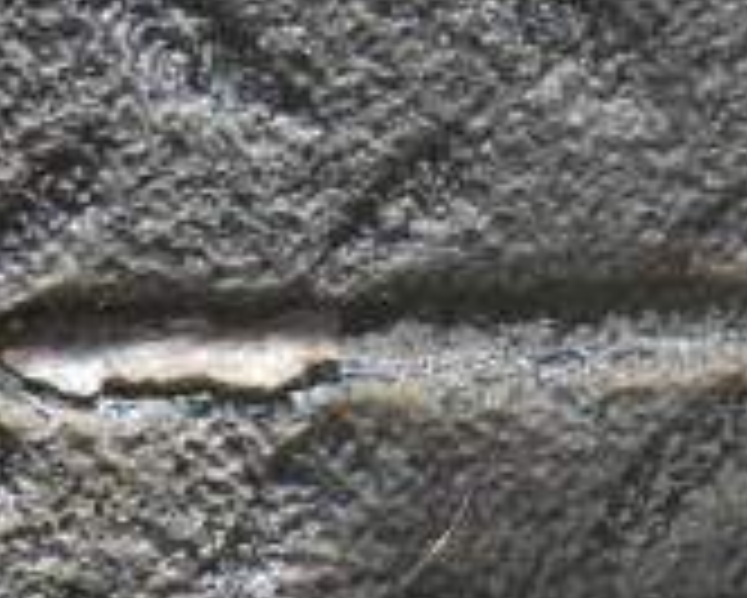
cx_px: 1364
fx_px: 3208
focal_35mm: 145
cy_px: 901
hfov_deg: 12.2
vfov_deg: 10.3
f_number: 4.2
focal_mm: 28
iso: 6400
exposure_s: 1/50
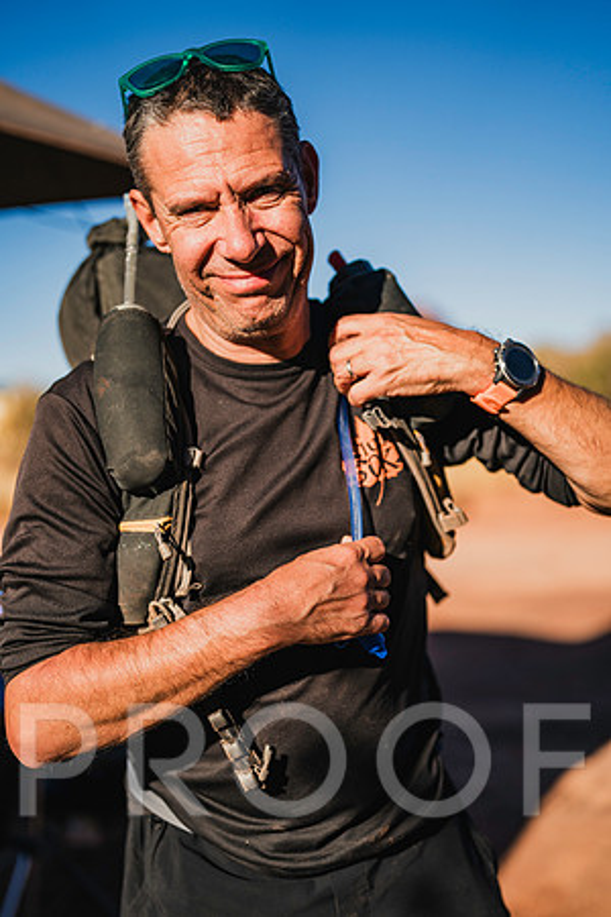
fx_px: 1273
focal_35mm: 50
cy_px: 458
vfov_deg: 39.6
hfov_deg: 27.0
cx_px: 306
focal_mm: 50
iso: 100
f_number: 1.8
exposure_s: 1/4000
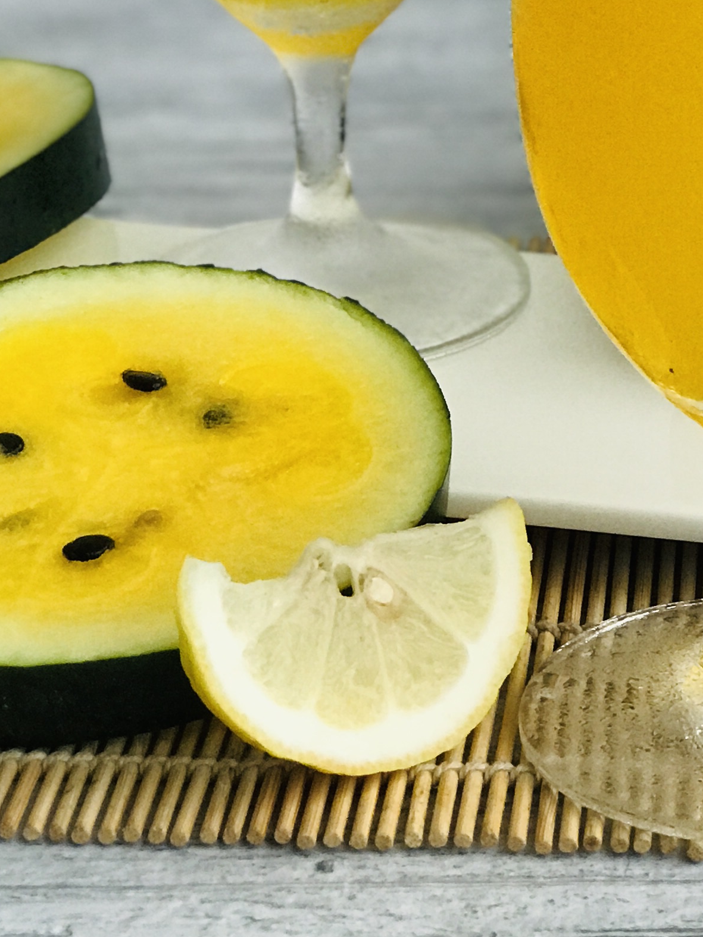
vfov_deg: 13.3
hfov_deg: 10.1
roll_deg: +1.2
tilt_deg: -15.5
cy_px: -69
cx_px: 698
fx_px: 3952
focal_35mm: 146
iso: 64
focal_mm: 6.6
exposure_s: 1/60
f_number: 2.8
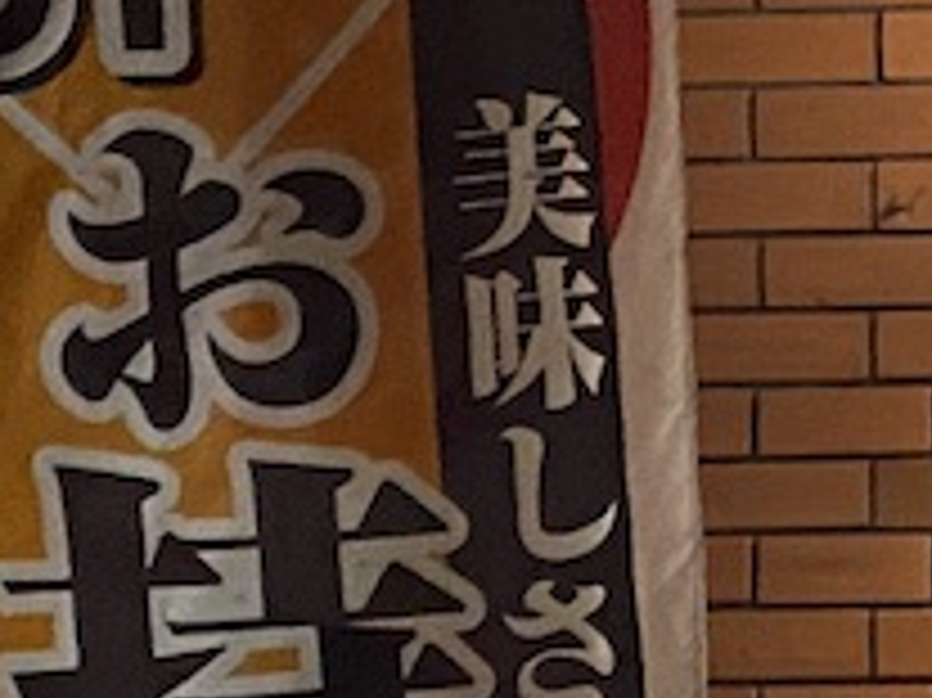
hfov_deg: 11.2
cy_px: 1067
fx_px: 4332
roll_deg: +1.0
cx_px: 1850
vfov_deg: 9.0
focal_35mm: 161
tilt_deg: +2.4
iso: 400
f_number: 1.8
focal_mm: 4.25
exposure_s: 1/60
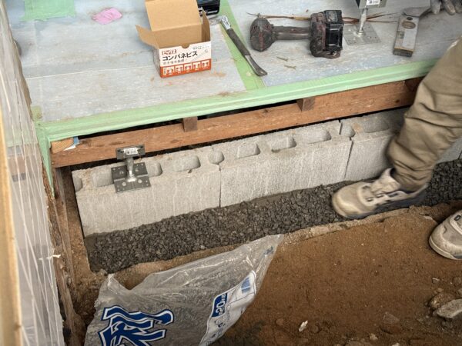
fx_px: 641
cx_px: 231
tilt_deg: -46.8
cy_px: 173
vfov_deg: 30.3
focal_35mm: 48
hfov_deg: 39.7
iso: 250
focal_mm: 6.76
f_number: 1.78
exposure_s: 1/60
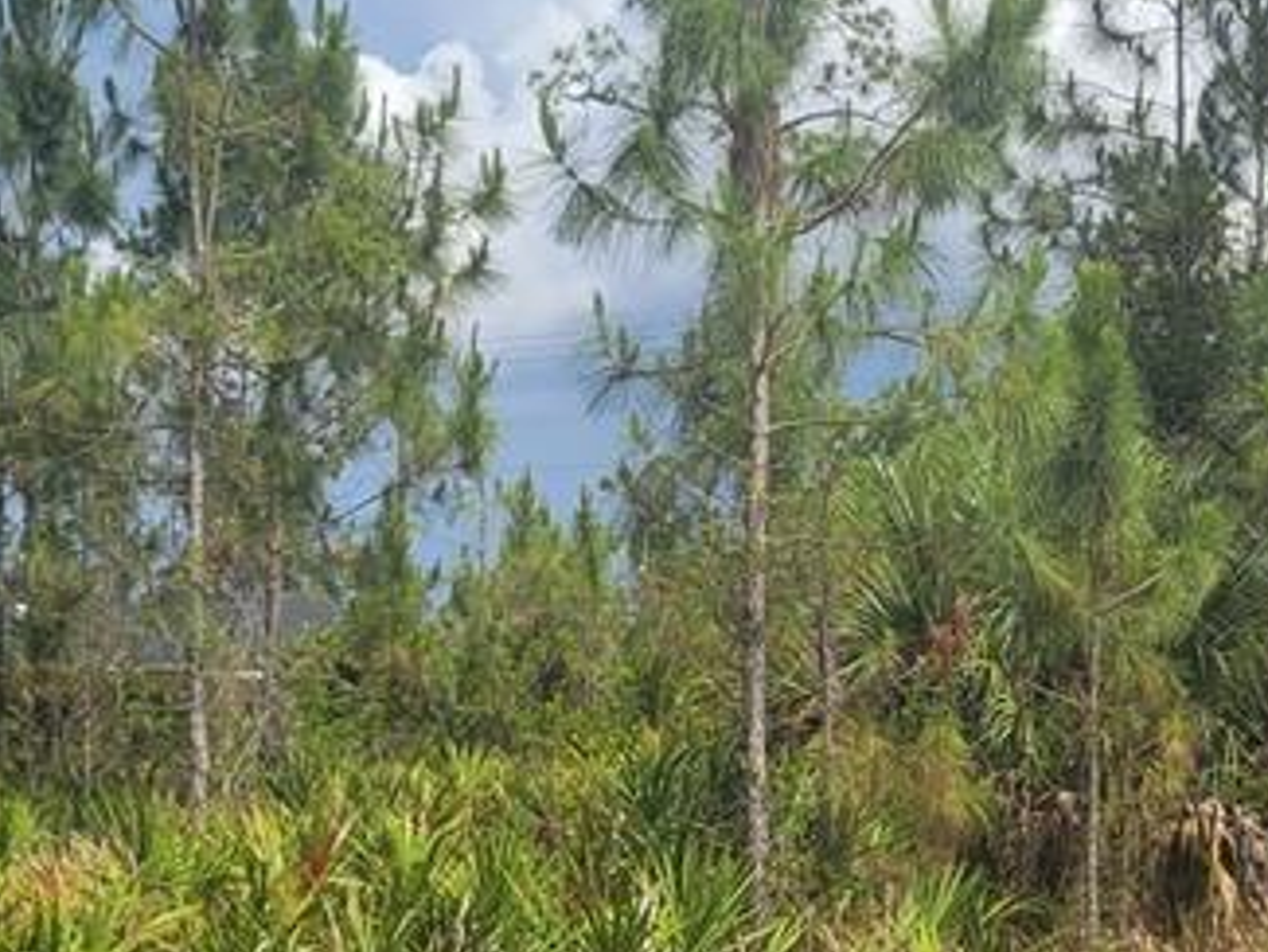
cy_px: 710
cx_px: 827
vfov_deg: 17.9
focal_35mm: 82
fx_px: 3005
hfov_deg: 23.7
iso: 40
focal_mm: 5.4
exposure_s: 1/3608
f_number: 1.8
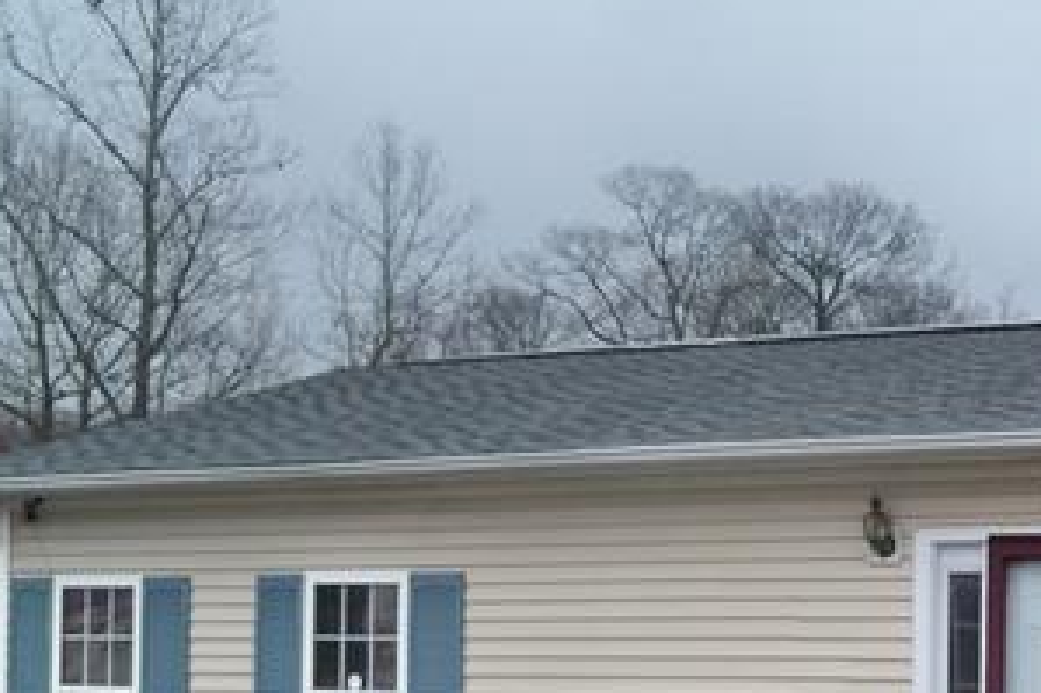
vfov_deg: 17.2
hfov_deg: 24.6
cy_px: 623
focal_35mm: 78
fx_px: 2254
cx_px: 1086
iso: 80
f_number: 3.5
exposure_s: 1/100
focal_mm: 6.2
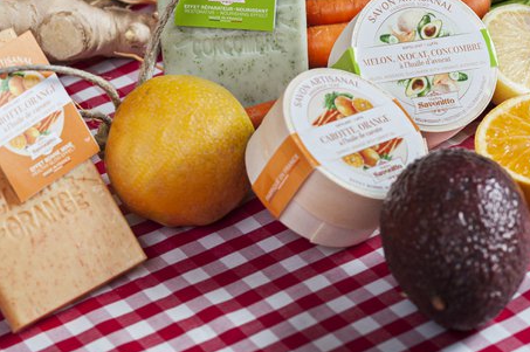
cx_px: 261
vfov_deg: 9.1
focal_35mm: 150
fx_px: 2206
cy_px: 54
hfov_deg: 13.7
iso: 200
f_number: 6.3
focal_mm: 85
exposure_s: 1/250
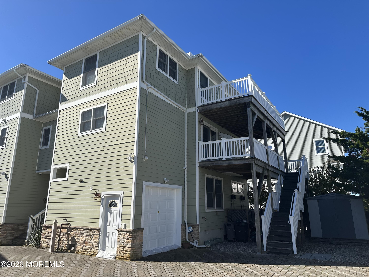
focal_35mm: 24
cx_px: 184
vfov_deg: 56.8
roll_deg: +0.5
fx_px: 256
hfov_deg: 71.6
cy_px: 138
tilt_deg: +16.2
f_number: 1.78
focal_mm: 6.86
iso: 80
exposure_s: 1/4348
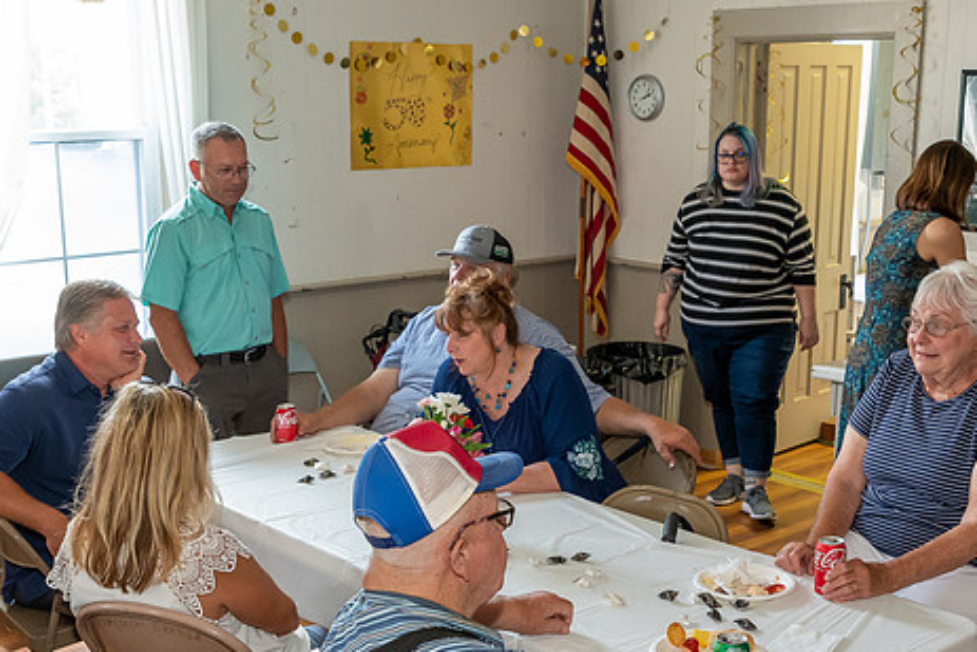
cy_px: 389
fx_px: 1303
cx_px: 542
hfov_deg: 41.0
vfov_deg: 28.0
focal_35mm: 48
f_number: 4
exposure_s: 1/125
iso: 1250
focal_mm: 24
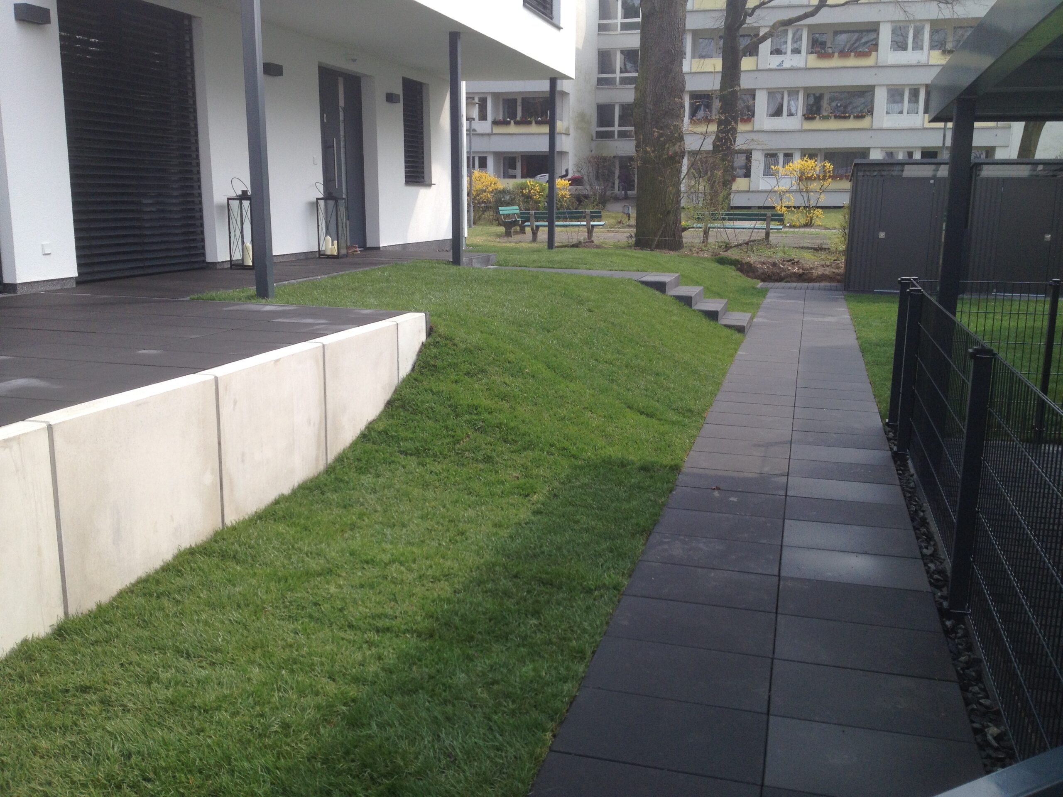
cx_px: 532
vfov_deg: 40.7
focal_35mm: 35
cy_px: 398
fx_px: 1075
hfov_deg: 52.6
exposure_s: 1/699
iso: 50
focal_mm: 4.28
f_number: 2.4
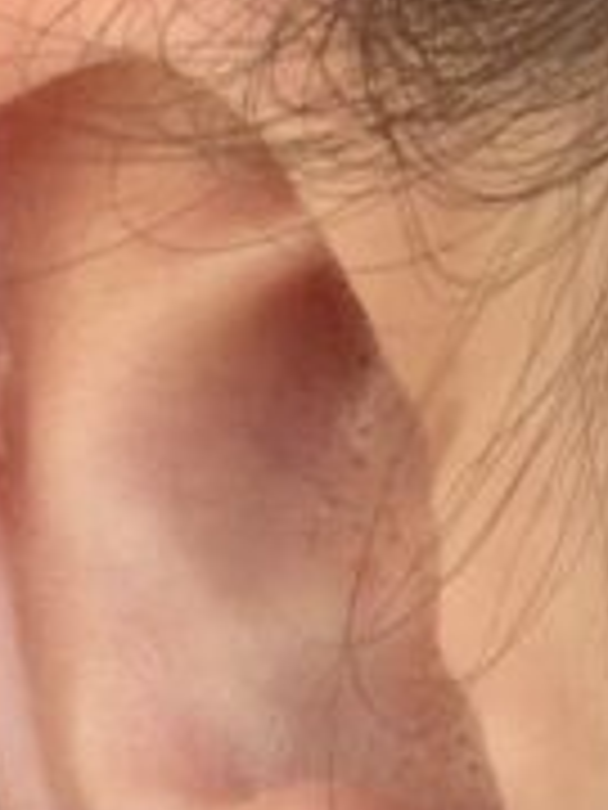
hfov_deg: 8.2
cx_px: -635
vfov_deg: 10.0
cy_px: 2012
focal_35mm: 171
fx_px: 4005
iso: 80
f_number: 1.9
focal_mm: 2.69
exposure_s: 1/50
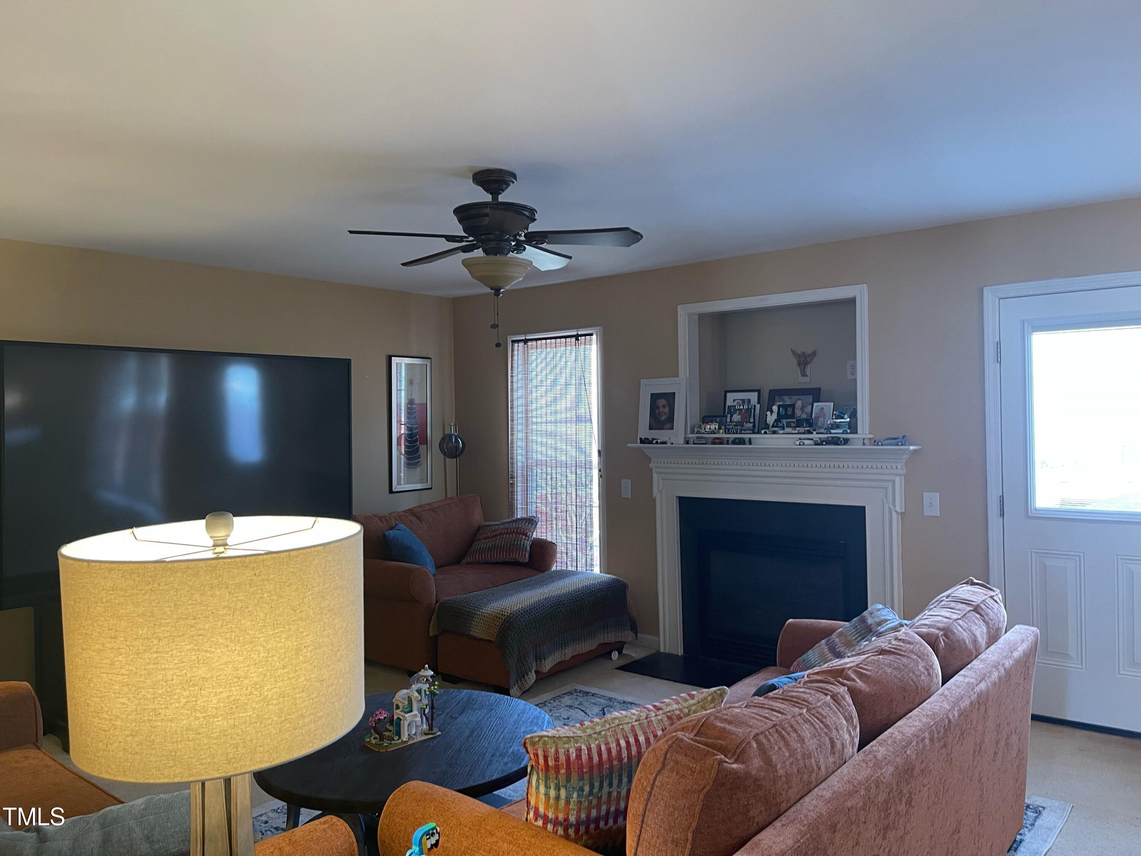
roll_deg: +0.1
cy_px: 428
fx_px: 824
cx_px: 570
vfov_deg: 54.9
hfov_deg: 69.4
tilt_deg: -1.0
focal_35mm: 25
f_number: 1.6
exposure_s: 1/60
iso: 160
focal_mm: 5.1
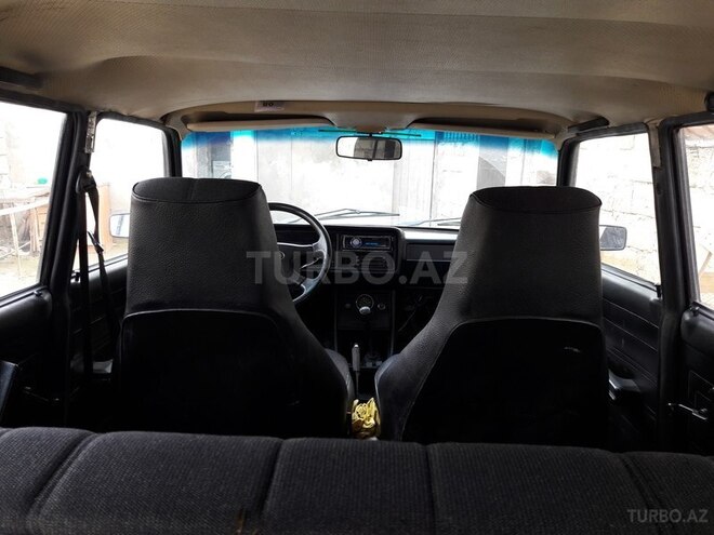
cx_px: 357
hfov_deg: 63.4
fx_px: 578
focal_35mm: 28
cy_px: 268
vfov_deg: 49.7
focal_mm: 3.7
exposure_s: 1/50
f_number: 1.9
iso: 50
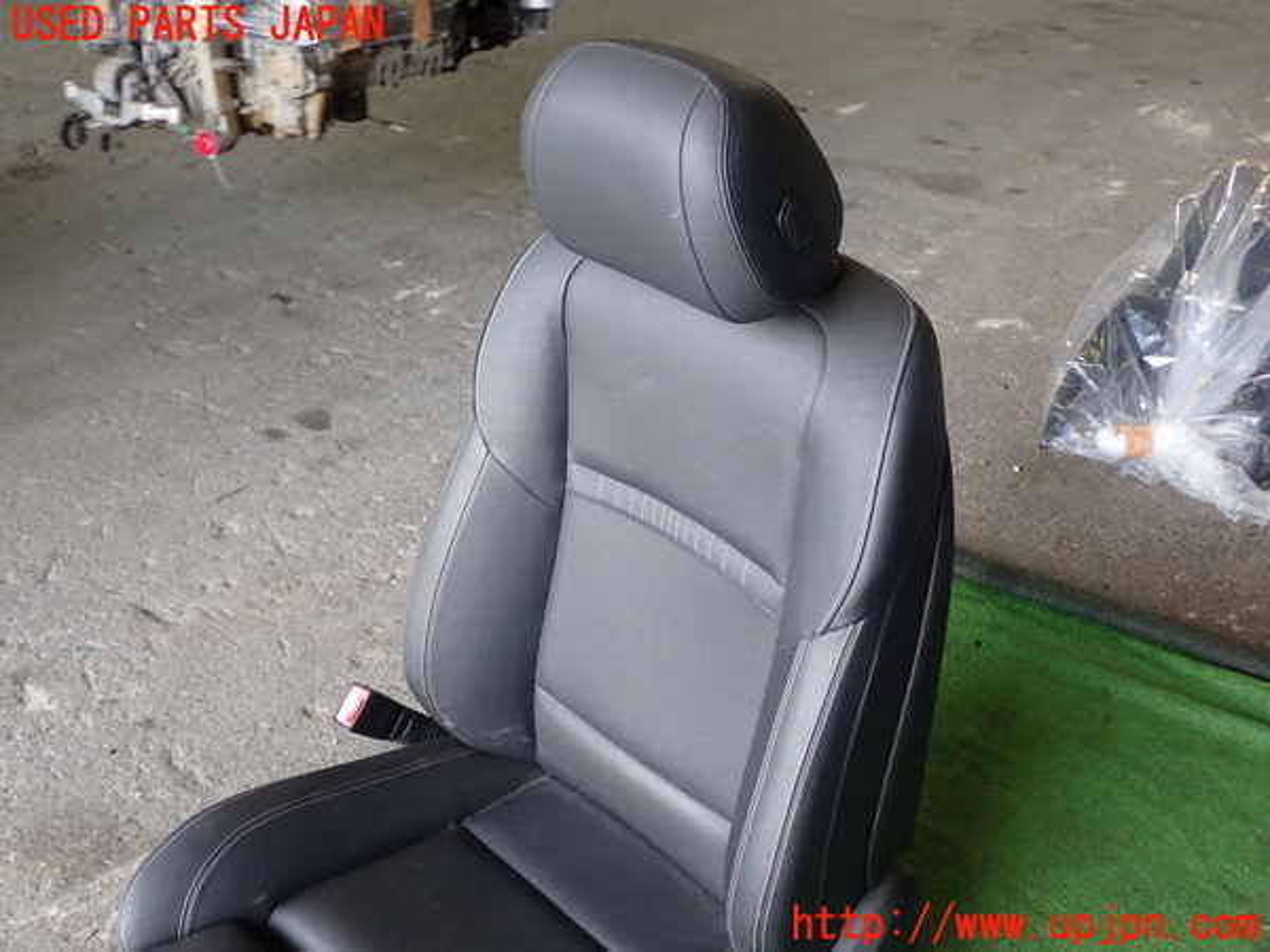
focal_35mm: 38
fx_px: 1394
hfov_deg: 49.0
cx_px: 635
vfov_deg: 37.7
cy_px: 476
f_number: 2.7
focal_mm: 6.83
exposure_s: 1/60
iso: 200
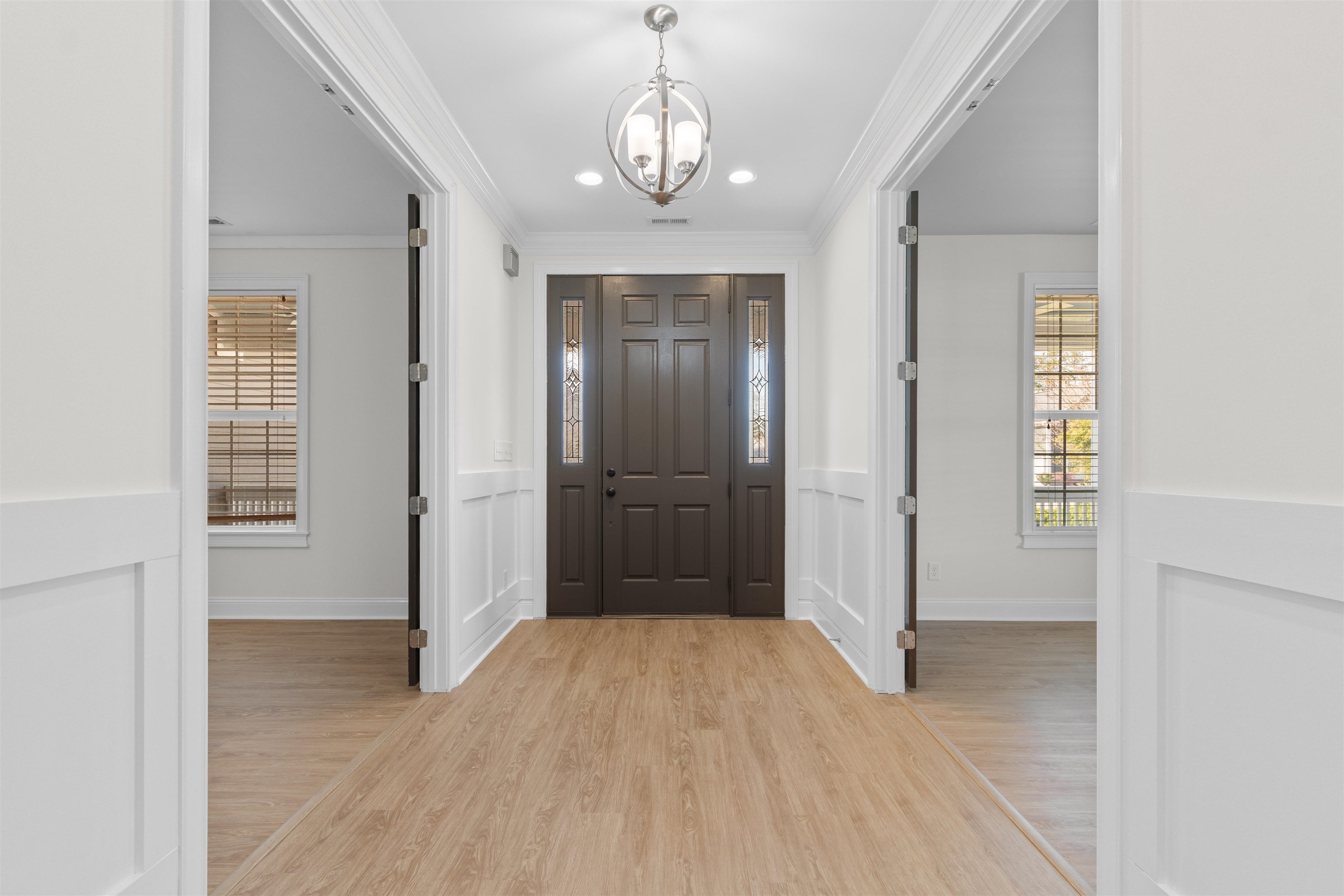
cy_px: 448
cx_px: 672
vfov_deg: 77.3
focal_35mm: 15
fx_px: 560
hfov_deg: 100.4
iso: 100
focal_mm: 10
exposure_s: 1/2
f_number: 4.5
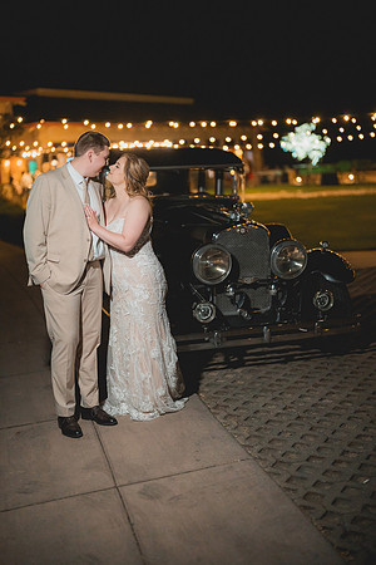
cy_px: 282
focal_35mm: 50
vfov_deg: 39.6
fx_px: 783
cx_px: 188
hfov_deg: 27.0
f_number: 1.2
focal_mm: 50
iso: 2500
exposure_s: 1/250
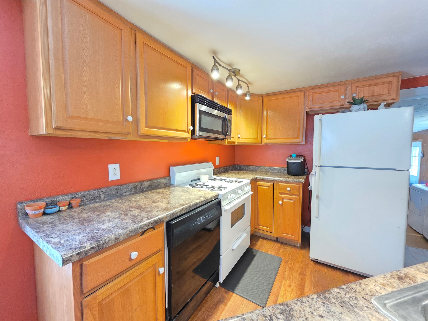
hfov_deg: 106.2
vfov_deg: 89.9
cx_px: 214
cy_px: 160
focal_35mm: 13
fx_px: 161
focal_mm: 2.2
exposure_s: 1/60
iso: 1000
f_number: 1.9
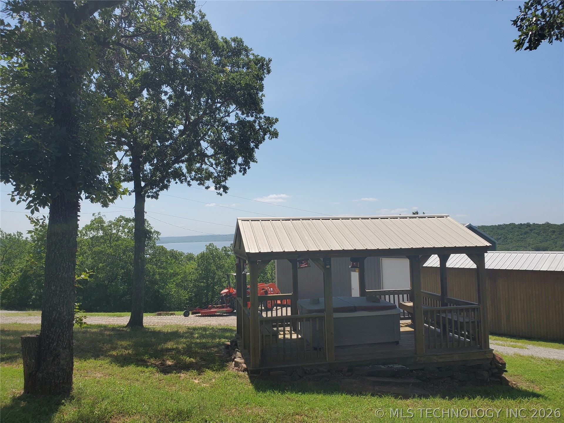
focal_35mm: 26
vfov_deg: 53.1
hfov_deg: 67.3
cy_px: 212
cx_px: 282
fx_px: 424
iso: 50
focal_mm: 4.3
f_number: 2.4
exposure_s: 1/2252
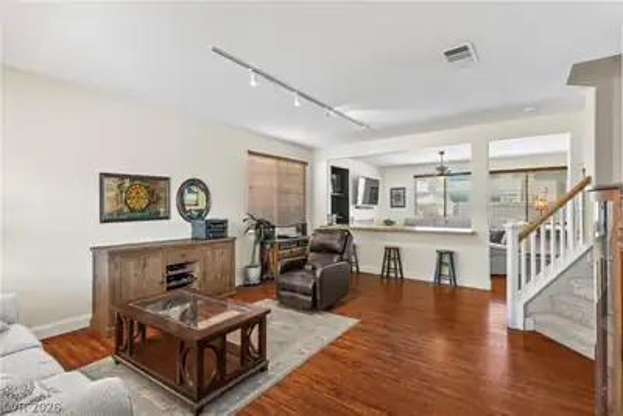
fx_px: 294
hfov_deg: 93.3
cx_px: 312
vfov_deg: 70.5
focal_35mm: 17
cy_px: 208
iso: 400
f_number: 8
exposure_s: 1/1.67
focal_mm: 17
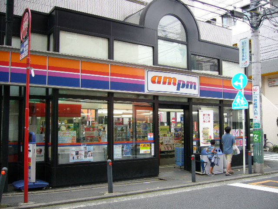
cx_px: 139
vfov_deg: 40.7
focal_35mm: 35
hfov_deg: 52.6
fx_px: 281
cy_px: 104
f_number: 2.8
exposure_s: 1/80
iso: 80
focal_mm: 5.8
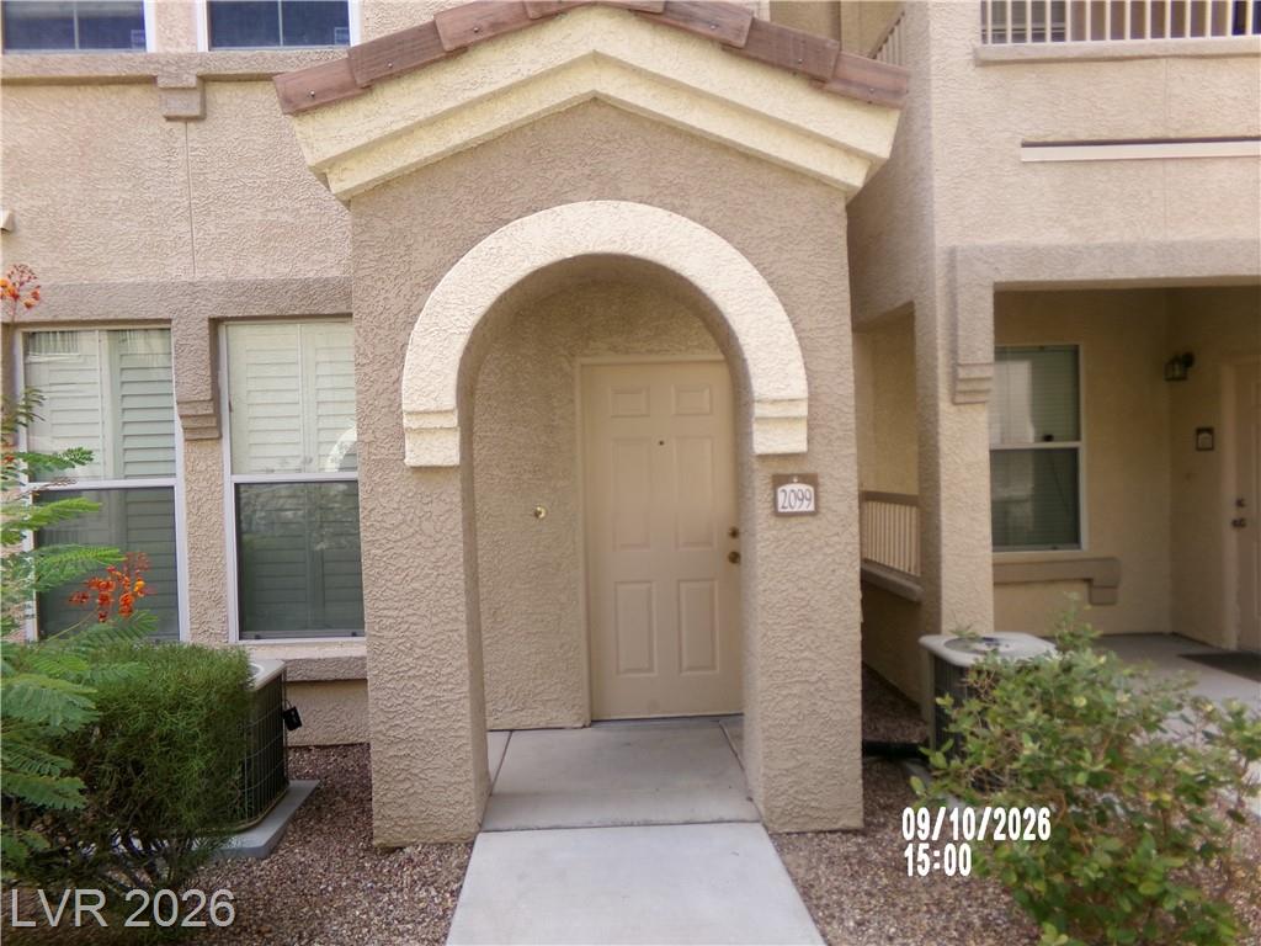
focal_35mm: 24
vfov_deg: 56.8
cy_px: 473
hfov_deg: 71.6
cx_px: 630
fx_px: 874
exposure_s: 1/250
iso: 100
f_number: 3.7
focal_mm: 4.3
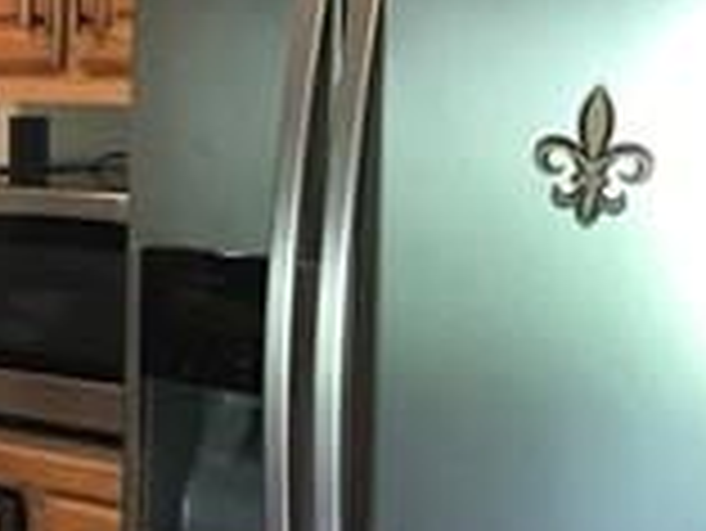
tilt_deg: -3.5
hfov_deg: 16.0
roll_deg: -0.2
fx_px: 2327
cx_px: -315
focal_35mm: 114
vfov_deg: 13.0
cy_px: 230
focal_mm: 3.99
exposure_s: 1/11
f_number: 1.8
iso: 100
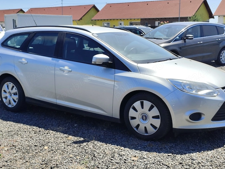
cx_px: 112
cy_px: 85
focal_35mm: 47
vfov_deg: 30.9
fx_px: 305
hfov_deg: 40.4
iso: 50
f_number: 1.65
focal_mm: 6.19
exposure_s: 1/1400
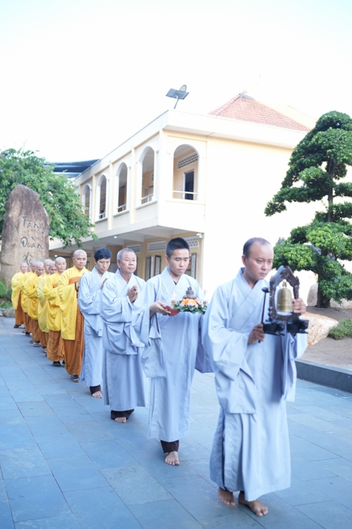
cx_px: 176
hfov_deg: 37.8
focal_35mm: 35
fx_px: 514
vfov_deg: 54.4
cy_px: 264
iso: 200
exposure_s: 1/320
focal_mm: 35
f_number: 2
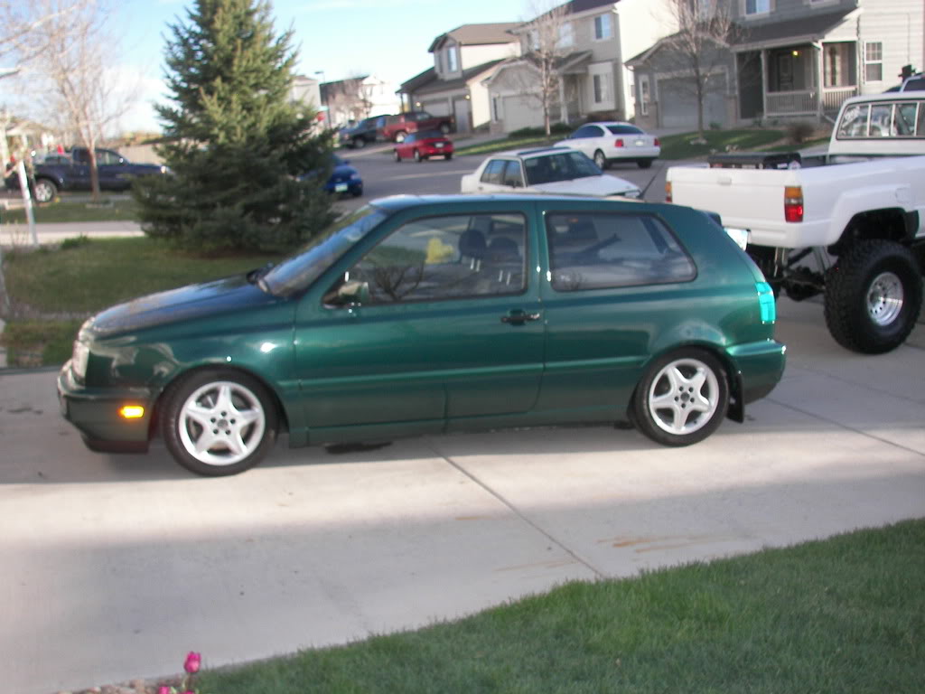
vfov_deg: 39.7
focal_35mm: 36
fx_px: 962
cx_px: 462
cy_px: 347
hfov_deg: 51.4
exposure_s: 1/500
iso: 100
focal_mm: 6
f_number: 2.8
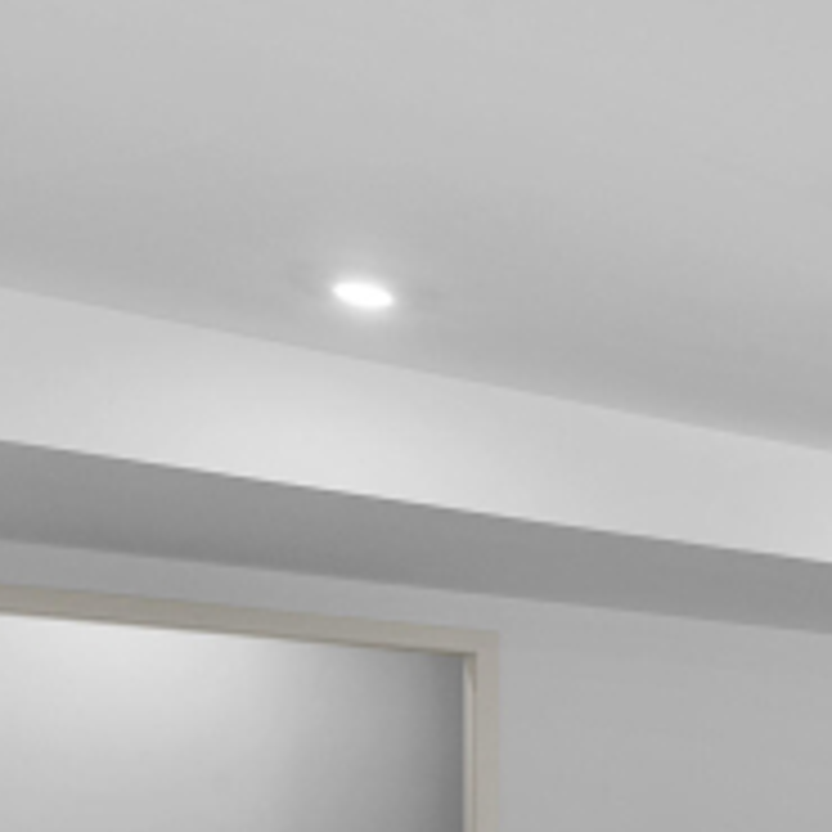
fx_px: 1496
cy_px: 872
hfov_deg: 24.6
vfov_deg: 28.7
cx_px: 1221
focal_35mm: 55
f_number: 11
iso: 400
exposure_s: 1/2.5
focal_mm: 16
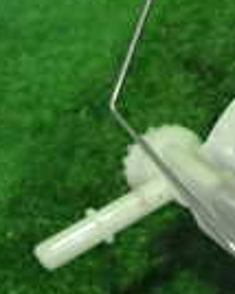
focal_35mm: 109
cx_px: 611
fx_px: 949
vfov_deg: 17.6
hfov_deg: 11.2
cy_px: 182
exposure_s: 1/30
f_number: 2
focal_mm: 4.5
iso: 320
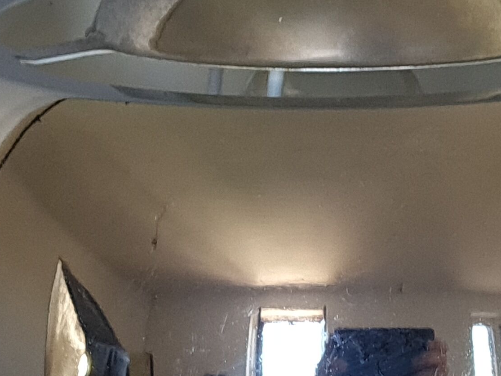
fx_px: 1360
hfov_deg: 20.8
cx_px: 296
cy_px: 104
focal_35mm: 94
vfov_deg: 15.7
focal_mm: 5.4
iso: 160
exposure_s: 1/50
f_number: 1.8
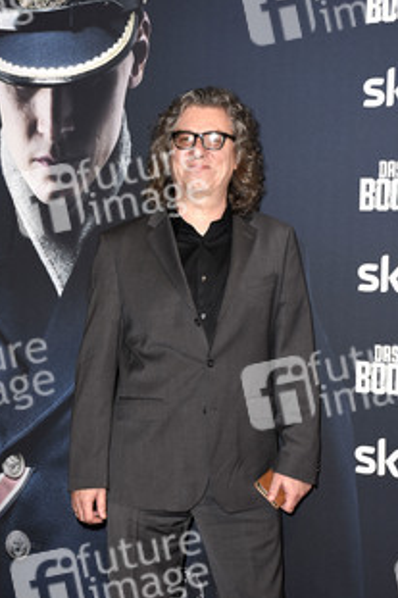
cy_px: 288
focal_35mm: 108
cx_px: 165
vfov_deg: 18.9
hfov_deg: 12.7
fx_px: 1793
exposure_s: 1/160
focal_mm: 56
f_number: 6.3
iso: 500
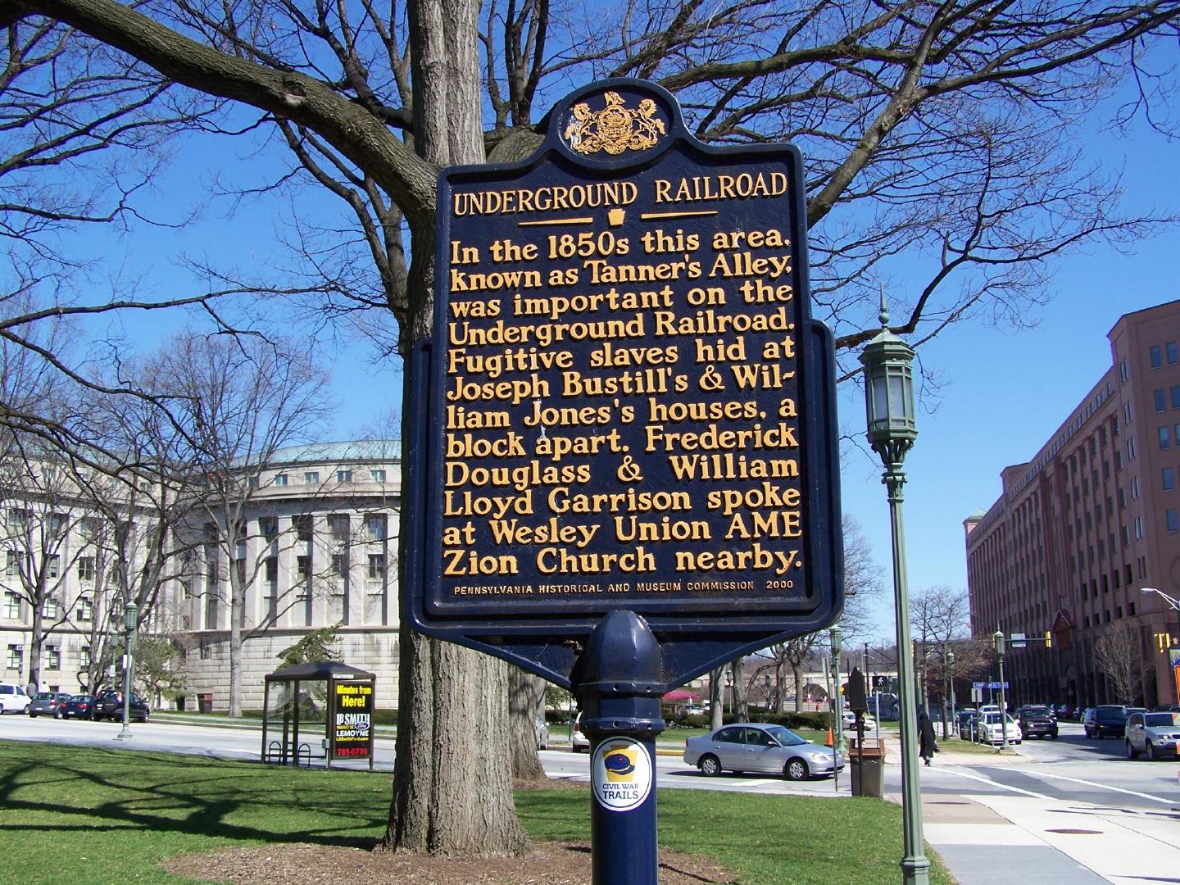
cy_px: 442
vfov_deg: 37.7
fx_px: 1295
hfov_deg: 49.0
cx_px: 590
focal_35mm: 38
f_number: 4
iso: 64
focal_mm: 6.3
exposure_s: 1/320
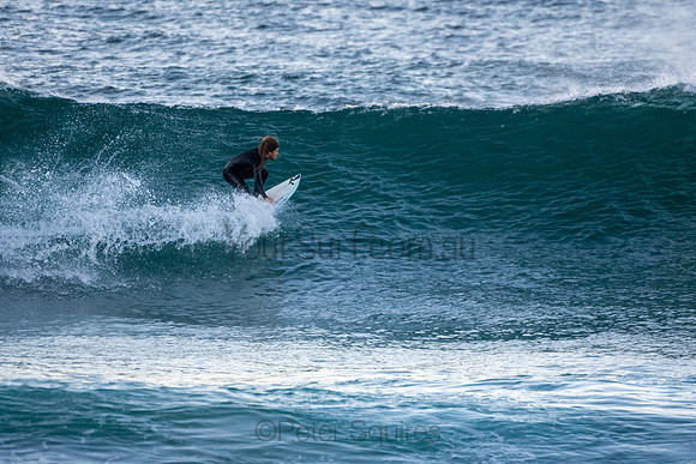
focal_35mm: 750
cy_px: 232
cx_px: 348
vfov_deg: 1.8
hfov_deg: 2.7
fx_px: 14503
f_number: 5.6
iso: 2200
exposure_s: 1/1250
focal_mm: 500
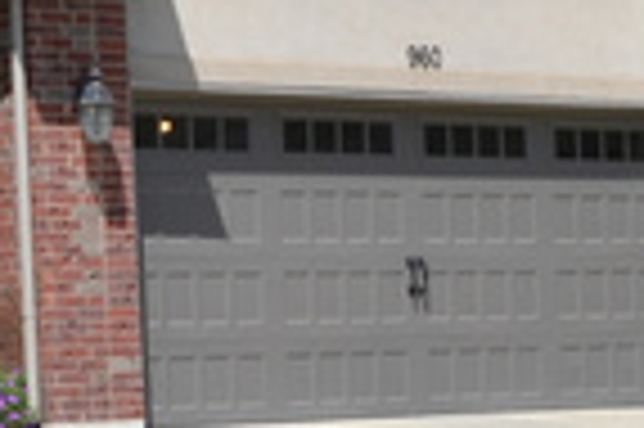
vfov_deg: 11.3
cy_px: 273
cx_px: -257
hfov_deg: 15.8
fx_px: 2162
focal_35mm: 121
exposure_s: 1/250
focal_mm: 18
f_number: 8
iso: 100
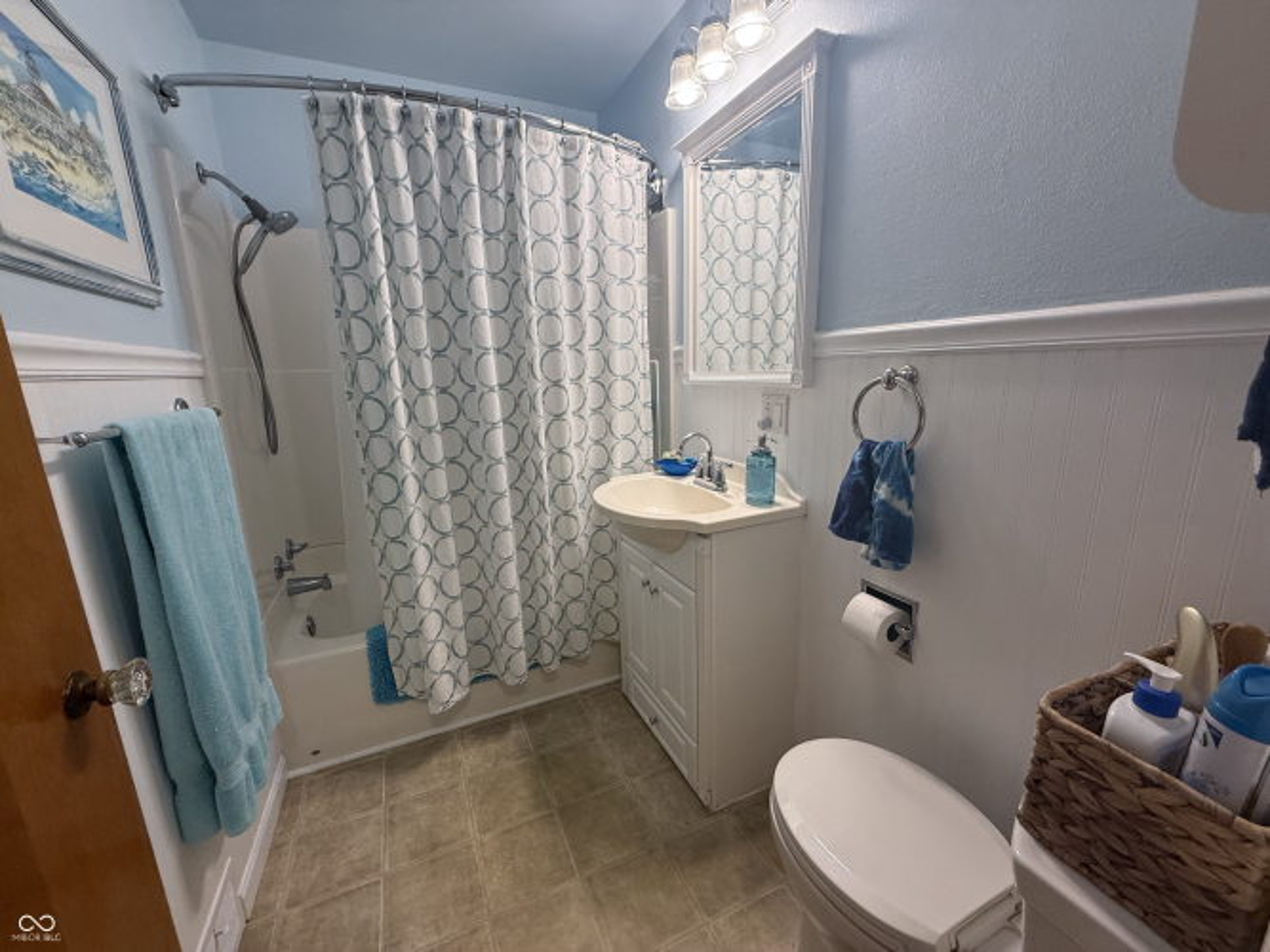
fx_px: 514
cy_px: 476
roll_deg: +2.2
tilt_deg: -11.8
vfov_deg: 85.7
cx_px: 635
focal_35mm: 14
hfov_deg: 102.1
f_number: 2.2
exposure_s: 1/120
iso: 200
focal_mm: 2.22
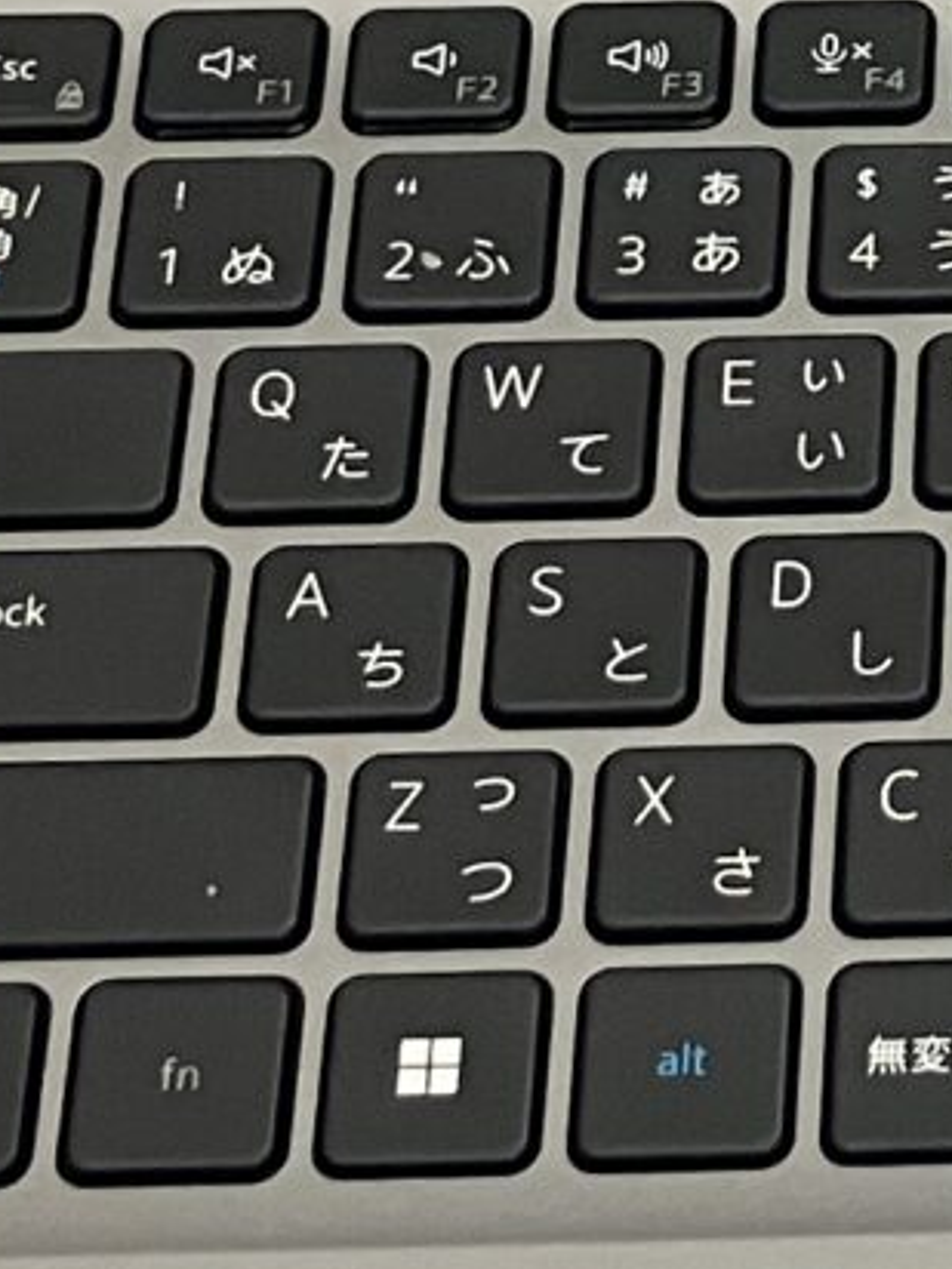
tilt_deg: -49.4
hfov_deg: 8.3
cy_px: -213
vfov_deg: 11.2
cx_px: 1633
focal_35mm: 174
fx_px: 6380
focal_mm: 3.99
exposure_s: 1/73
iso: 80
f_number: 1.8
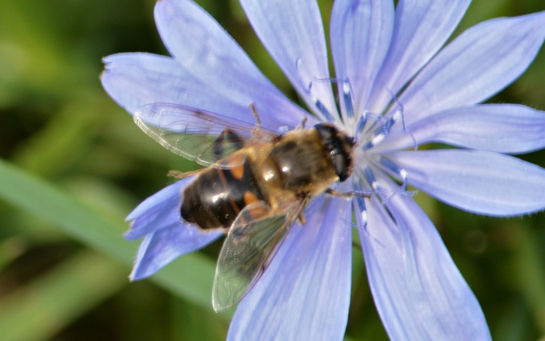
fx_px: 6832
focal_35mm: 460
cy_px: 168
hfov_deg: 4.6
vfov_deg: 2.9
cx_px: 272
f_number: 8
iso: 200
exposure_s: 1/125
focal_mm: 300
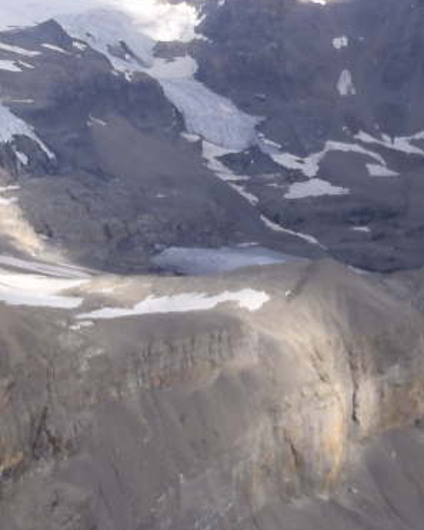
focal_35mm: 79
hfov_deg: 19.4
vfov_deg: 24.1
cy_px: 189
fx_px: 1239
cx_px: 286
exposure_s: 1/400
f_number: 4.5
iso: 80
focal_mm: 5
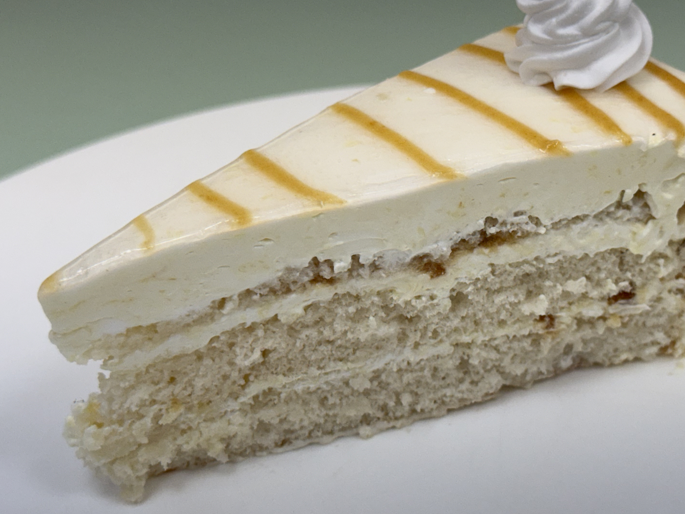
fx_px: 1346
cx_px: 428
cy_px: 234
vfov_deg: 21.6
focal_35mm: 68
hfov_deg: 28.5
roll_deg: +4.7
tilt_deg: -29.8
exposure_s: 1/307
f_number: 1.78
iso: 64
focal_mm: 6.76
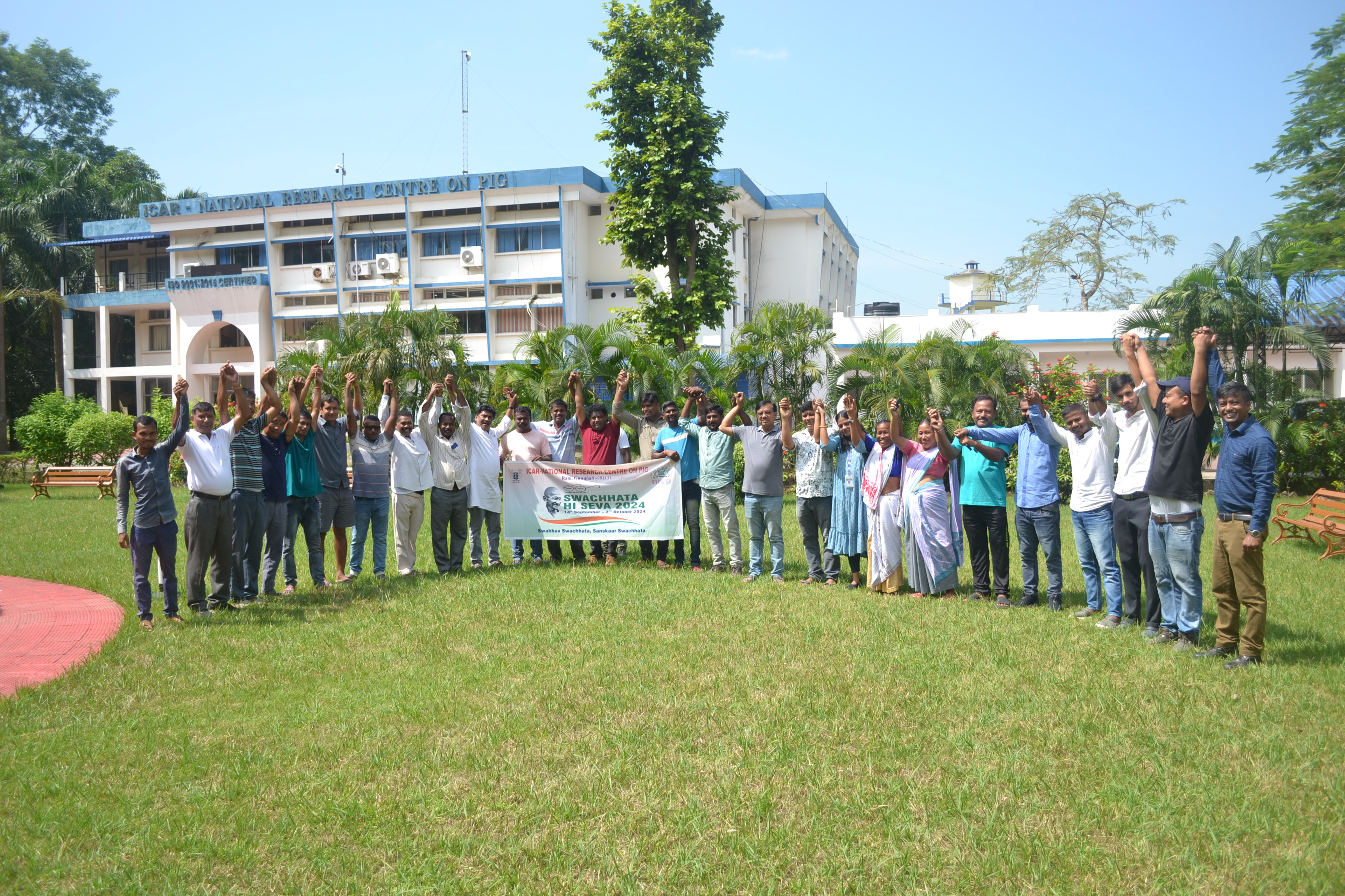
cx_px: 672
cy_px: 448
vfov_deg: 43.6
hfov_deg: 61.9
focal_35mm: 30
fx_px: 1121
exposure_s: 1/500
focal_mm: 20
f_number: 3.8
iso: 100
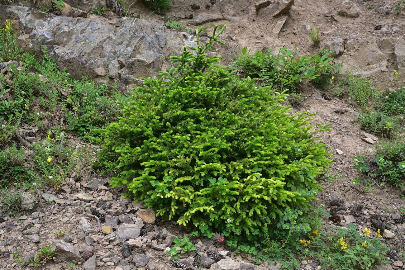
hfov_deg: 39.6
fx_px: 563
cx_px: 202
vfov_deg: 27.0
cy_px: 135
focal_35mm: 50
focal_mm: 50
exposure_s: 1/125
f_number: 11
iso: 320
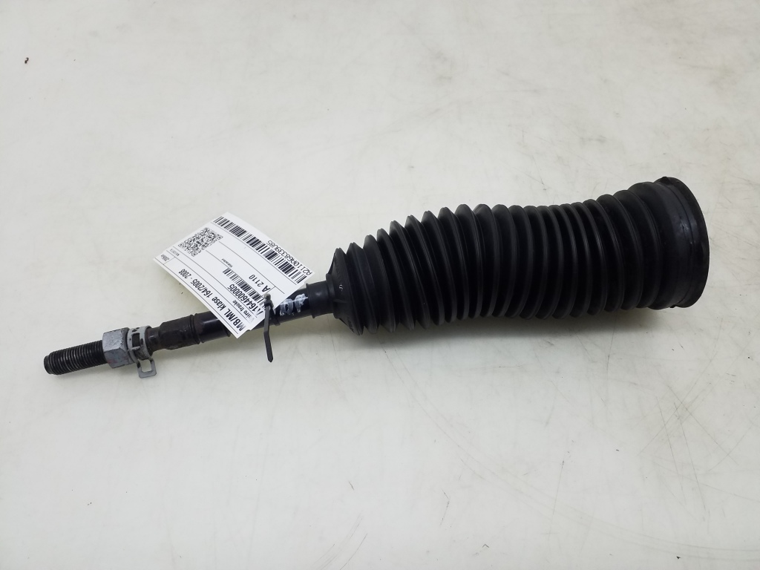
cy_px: 285
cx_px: 380
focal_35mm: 27
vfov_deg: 51.4
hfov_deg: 65.3
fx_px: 593
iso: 100
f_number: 1.9
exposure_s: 1/50
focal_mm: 3.6
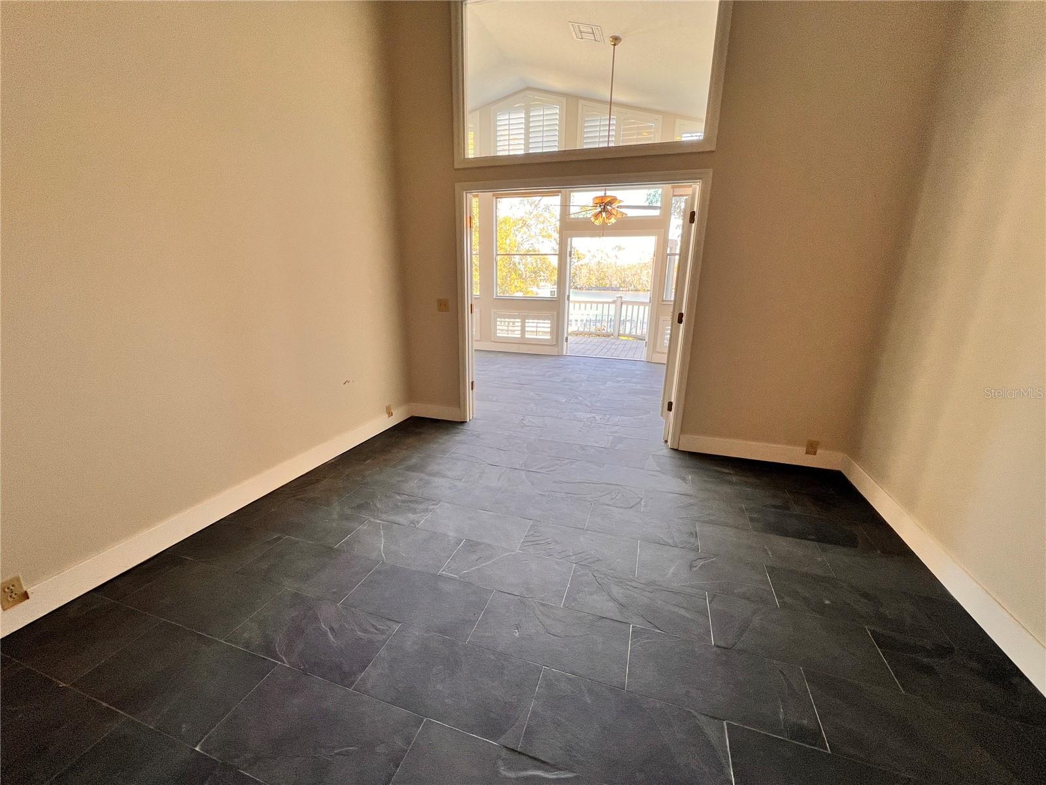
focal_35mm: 13
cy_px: 392
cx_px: 523
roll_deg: -1.8
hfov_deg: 106.2
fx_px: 393
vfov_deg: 89.9
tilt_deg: -17.7
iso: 80
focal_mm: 1.57
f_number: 1.8
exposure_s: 1/120
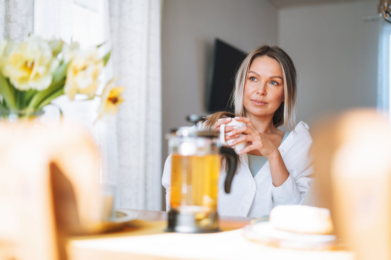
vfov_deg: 27.0
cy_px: 130
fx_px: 543
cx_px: 196
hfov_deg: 39.6
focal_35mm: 50
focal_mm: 50
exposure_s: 1/500
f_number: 2
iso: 125
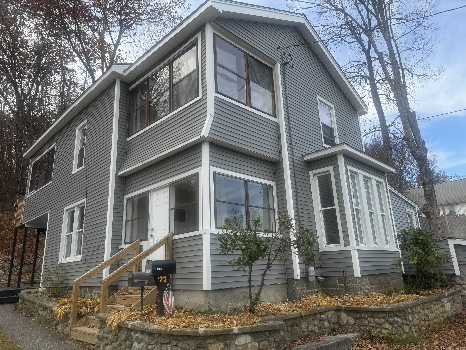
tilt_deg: +17.1
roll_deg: +2.0
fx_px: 323
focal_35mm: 24
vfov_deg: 56.8
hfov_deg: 71.6
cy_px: 175
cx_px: 233
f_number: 1.78
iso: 80
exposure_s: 1/1026
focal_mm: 6.76
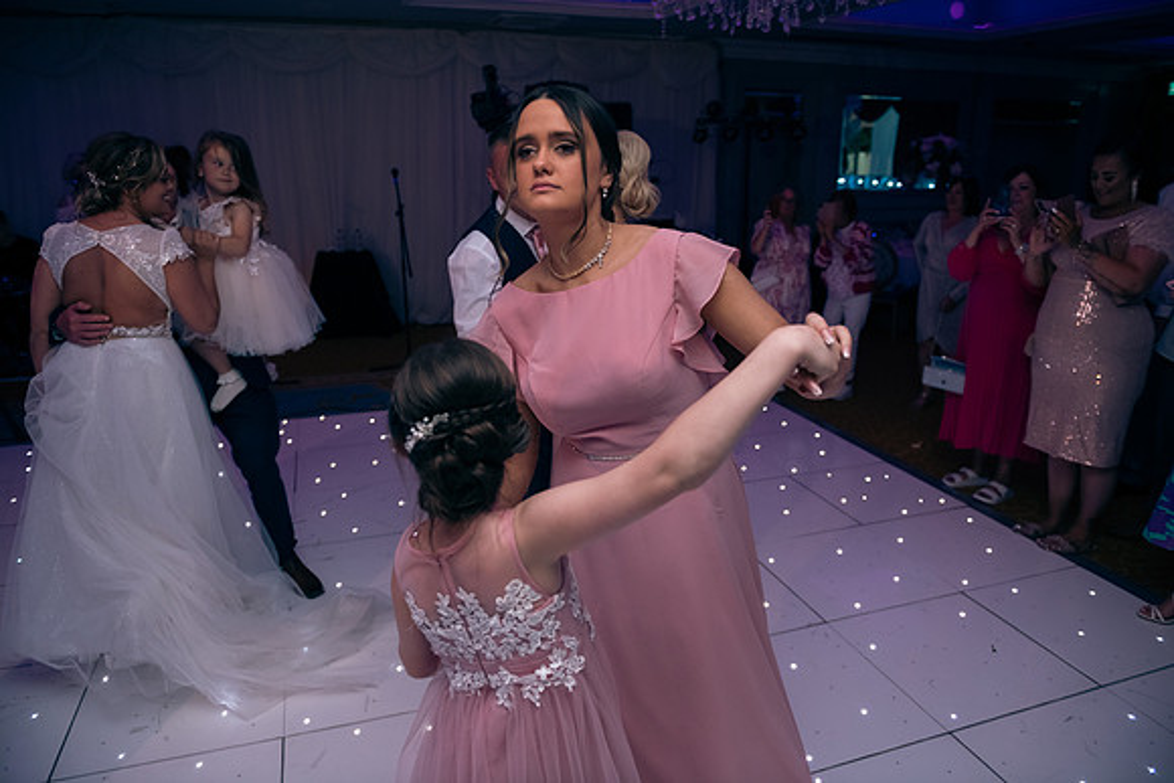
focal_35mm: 24
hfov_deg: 73.7
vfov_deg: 53.2
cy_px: 392
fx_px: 783
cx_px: 587
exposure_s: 1/160
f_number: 3.5
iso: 800
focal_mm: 24
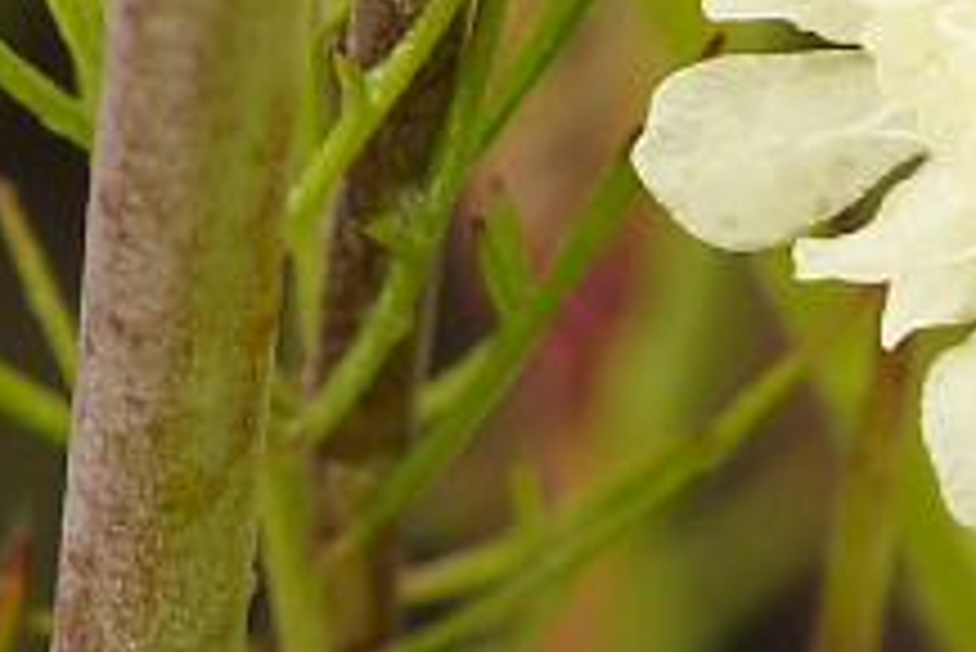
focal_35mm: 828
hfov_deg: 2.5
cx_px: 774
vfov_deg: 1.7
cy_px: 454
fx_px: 22462
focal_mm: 100
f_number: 6.3
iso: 100
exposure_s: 1/160
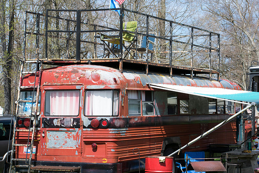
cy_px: 86
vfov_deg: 13.0
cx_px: 130
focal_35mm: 105
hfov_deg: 19.5
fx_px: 756
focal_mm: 70
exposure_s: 1/80
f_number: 16
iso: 200
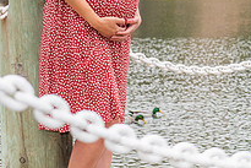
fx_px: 1235
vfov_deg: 7.8
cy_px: 46
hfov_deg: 11.3
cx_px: 313
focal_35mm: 177
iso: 500
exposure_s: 1/125
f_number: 5
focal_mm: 52
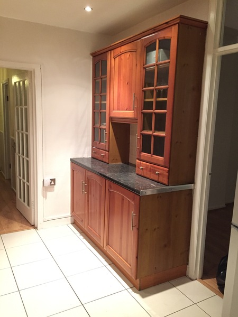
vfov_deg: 61.7
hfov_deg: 48.2
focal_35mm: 29
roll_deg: -0.7
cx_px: 119
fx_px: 266
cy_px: 158
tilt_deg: -7.4
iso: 320
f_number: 2.2
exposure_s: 1/17
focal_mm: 4.15
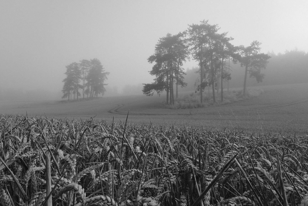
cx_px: 154
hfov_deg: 71.5
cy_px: 103
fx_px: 214
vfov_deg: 51.3
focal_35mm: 25
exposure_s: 1/110
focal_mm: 16.5
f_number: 14
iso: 640
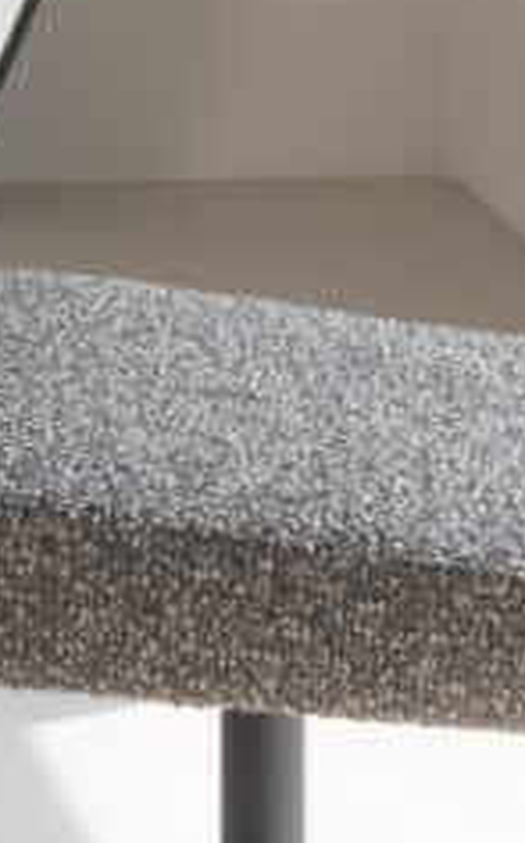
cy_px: 227
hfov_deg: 5.6
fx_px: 5232
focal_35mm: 228
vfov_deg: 9.2
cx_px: -575
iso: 200
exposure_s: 1/13
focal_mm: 48
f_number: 22
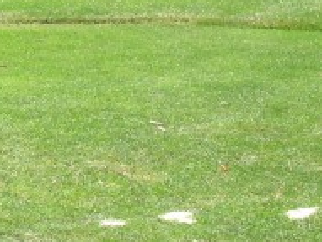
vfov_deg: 6.1
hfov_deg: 8.0
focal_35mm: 244
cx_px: -142
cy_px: -24
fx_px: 2274
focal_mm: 12.5
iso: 50
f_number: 3.8
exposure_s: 1/250
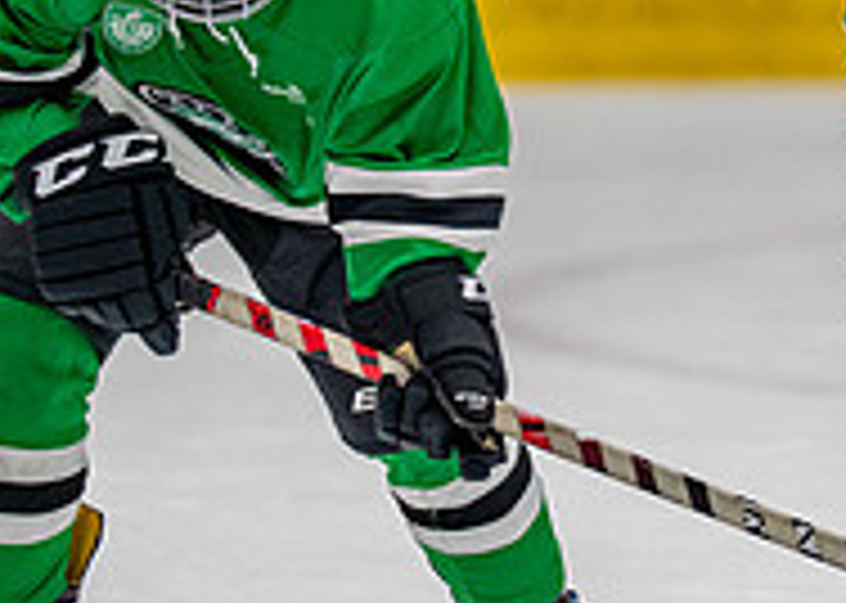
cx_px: 739
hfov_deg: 2.8
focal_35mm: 708
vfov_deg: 2.0
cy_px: 75
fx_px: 16999
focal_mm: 175
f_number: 2.8
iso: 1000
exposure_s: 1/1250
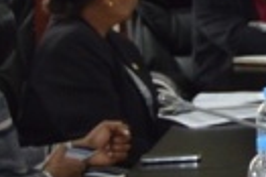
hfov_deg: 8.2
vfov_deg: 5.6
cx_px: 524
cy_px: -148
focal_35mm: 241
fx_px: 1781
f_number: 4.5
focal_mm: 35
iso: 1000
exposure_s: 1/60
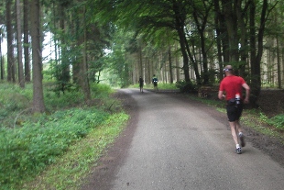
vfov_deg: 26.5
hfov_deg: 38.6
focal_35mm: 51
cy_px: 100
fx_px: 403
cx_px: 178
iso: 100
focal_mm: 6.3
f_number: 3.3
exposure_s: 1/30
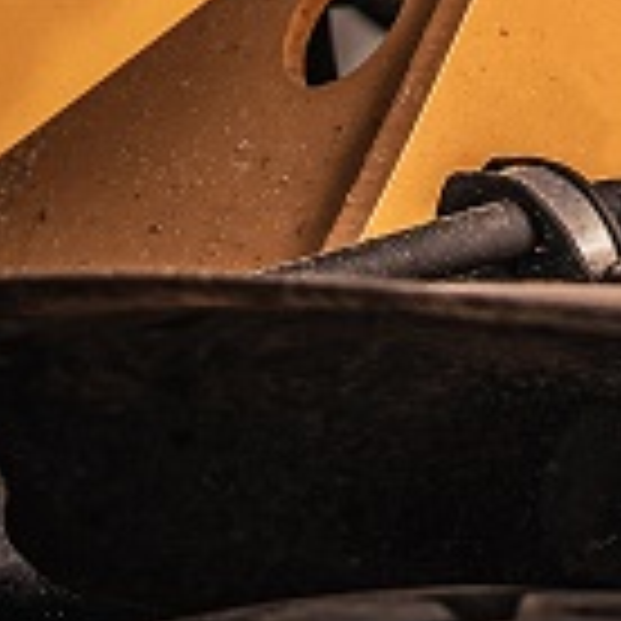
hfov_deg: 6.3
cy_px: -297
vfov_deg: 6.7
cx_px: 1782
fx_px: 5257
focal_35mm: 259
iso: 100
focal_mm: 35
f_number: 2
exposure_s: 1/2000
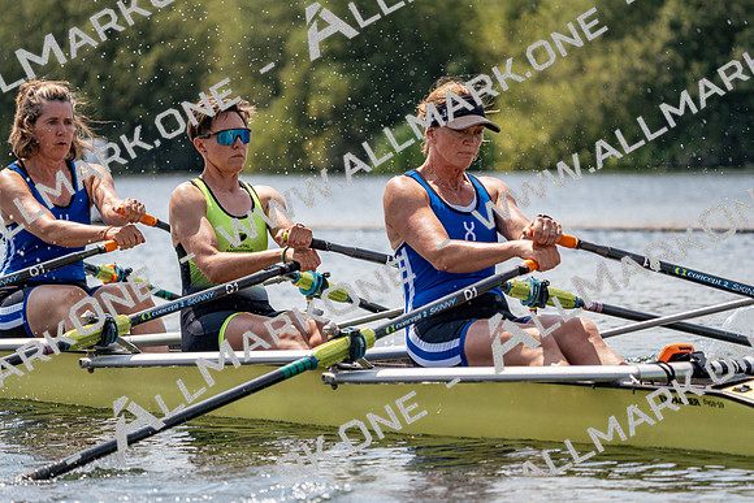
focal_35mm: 200
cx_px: 377
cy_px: 252
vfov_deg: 6.9
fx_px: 4190
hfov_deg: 10.3
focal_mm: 200
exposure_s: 1/1600
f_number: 5.6
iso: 200
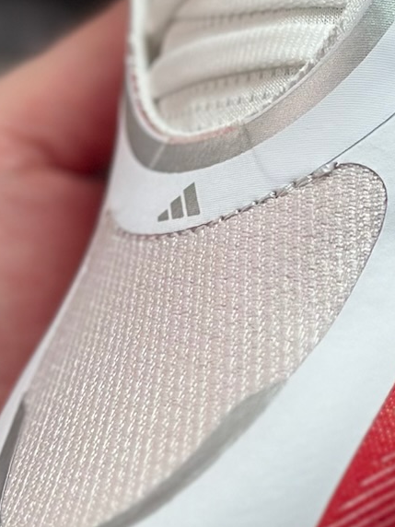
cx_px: 461
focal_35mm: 172
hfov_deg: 8.5
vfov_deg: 11.4
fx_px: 2617
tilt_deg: -57.8
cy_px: 81
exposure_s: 1/1815
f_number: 1.78
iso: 80
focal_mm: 6.86
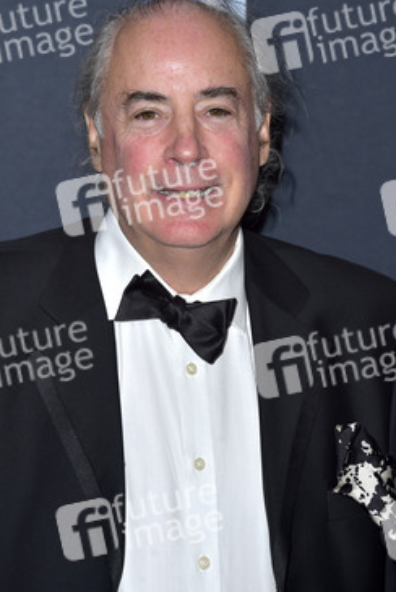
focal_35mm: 115
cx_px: 187
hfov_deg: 11.9
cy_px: 279
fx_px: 1894
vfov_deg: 17.8
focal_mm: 105
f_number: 6.3
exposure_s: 1/250
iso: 250
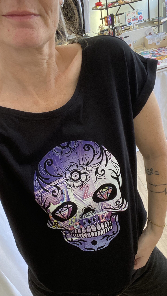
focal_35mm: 33
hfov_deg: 35.6
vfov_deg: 59.5
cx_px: 93
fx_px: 260
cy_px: 149
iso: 250
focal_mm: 2.71
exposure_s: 1/50
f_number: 2.2
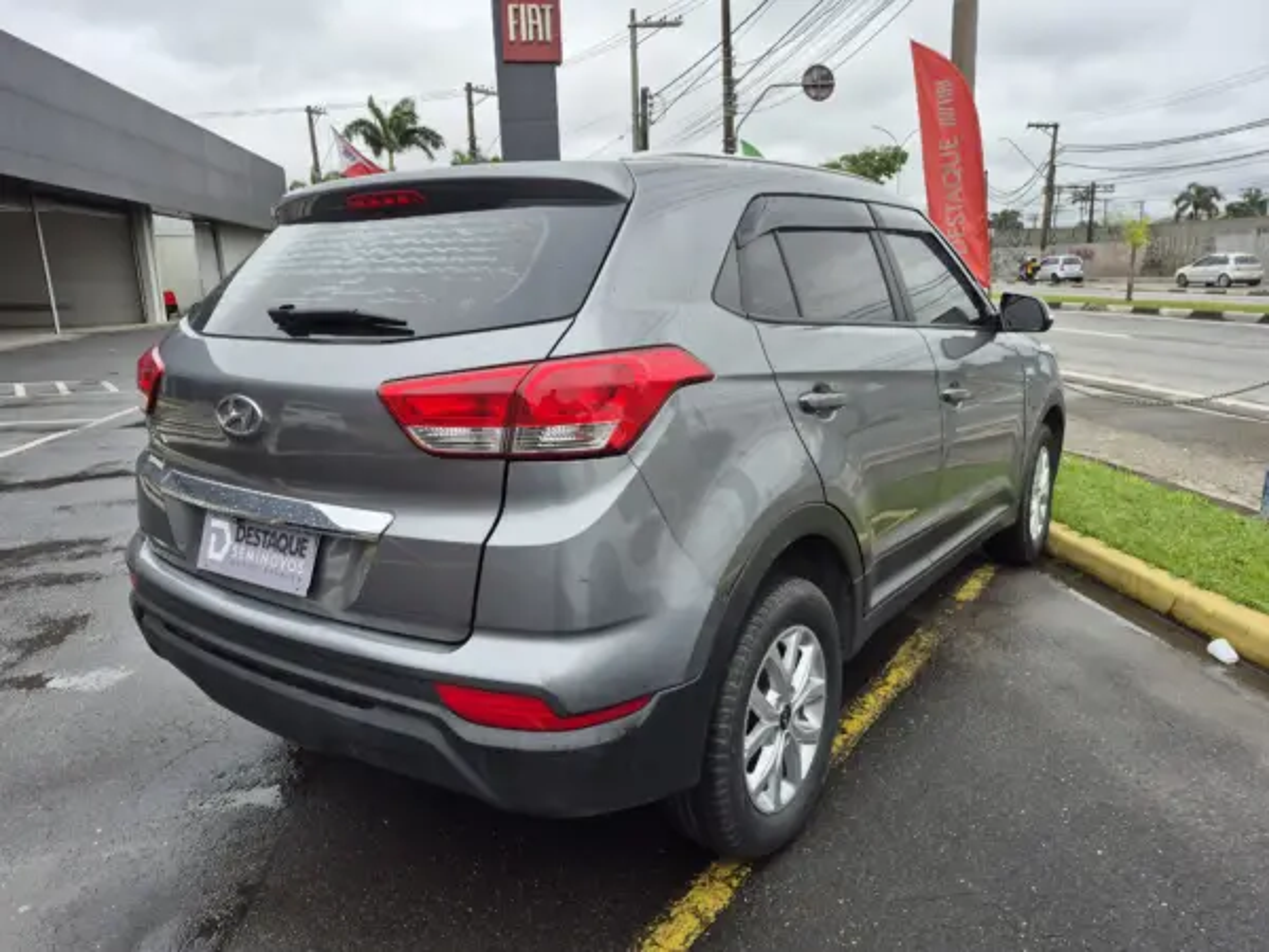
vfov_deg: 58.9
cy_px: 476
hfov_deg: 73.9
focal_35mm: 23
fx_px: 843
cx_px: 634
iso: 25
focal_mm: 5.4
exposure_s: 1/452
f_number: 1.8
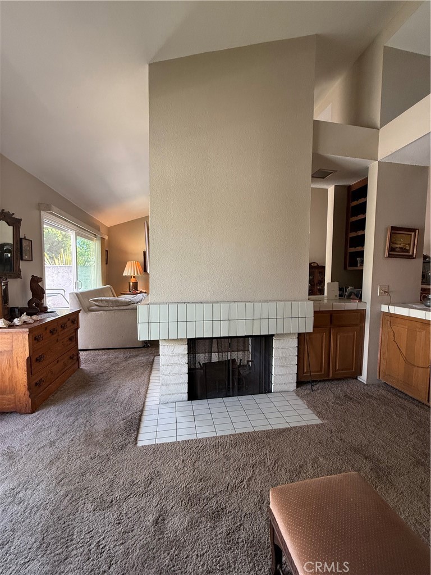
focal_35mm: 14
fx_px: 232
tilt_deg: -2.4
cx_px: 216
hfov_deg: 85.7
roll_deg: +0.4
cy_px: 288
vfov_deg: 102.1
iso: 250
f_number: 2.2
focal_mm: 2.22
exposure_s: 1/99
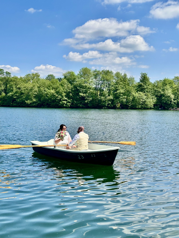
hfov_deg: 30.3
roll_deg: -2.0
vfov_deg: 39.7
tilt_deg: -1.9
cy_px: 119
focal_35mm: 48
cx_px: 90
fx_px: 331
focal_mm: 6.86
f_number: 1.78
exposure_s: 1/3731
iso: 64
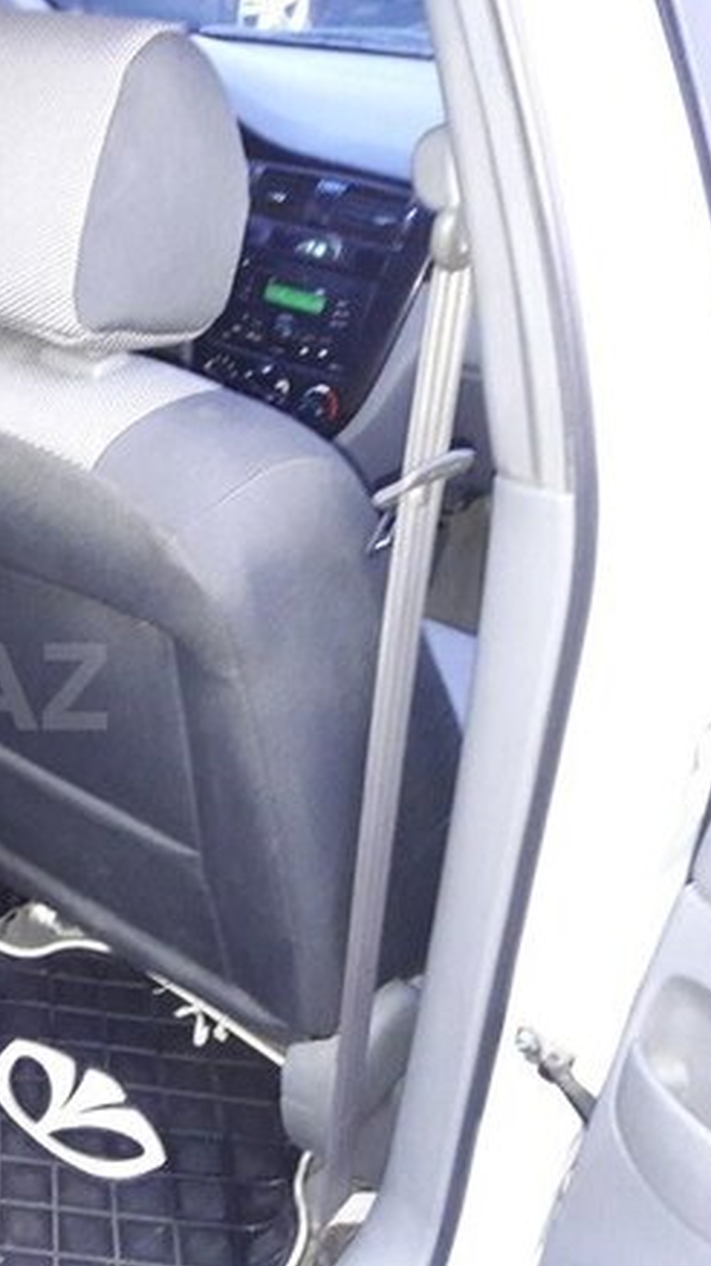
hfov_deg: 23.3
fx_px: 1544
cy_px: 686
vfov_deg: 44.6
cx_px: -188
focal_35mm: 46
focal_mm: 3.7
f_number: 1.9
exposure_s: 1/17
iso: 400
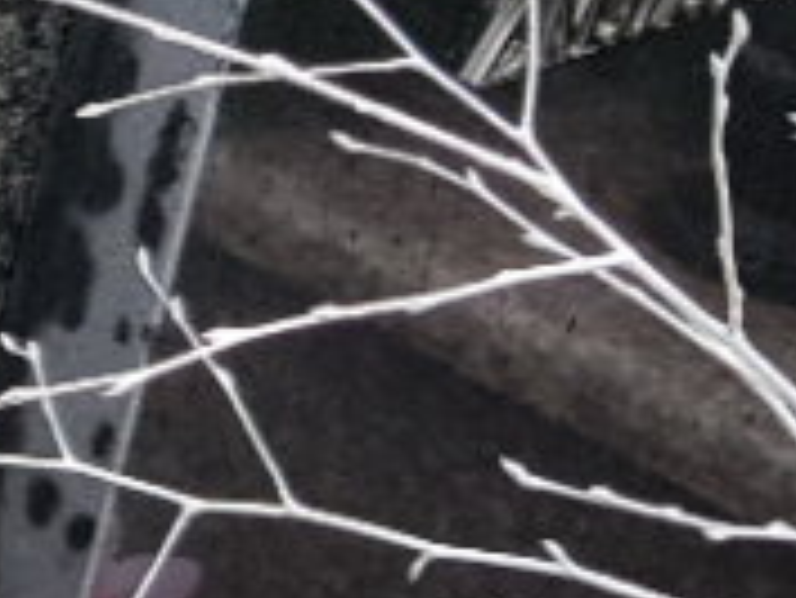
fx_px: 3245
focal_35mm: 141
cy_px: 441
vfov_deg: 10.5
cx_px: -859
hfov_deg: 12.2
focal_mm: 4.2
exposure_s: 1/100
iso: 50
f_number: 1.7
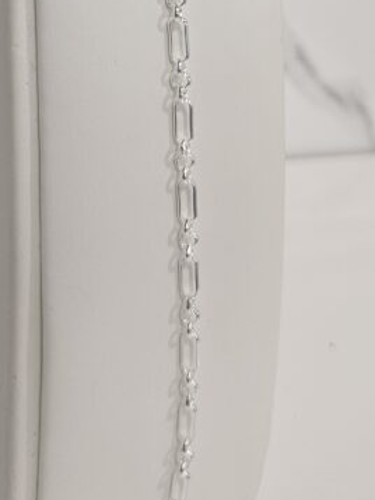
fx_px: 953
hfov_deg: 22.3
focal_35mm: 66
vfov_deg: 26.1
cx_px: 168
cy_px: -108
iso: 160
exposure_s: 1/100
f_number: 1.8
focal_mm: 5.4
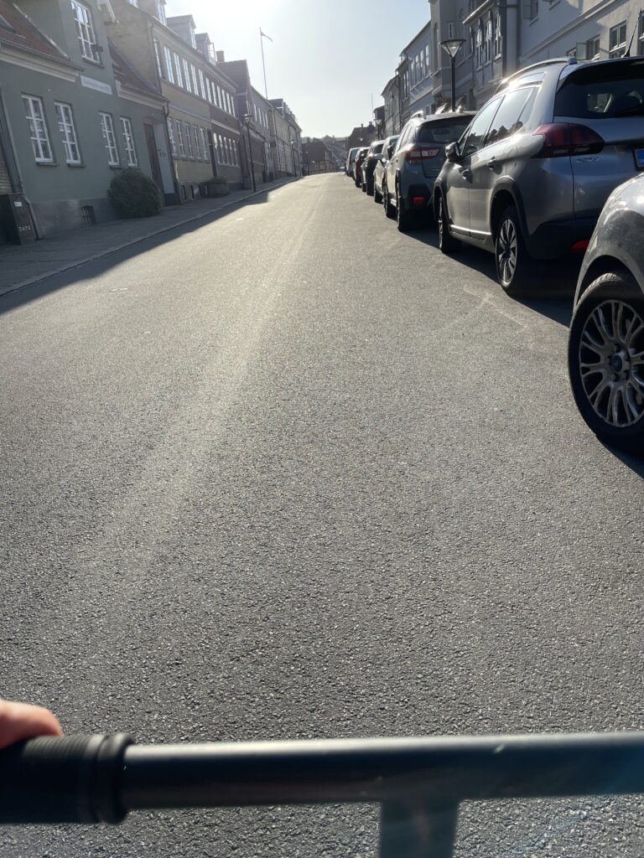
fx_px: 645
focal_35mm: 26
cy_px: 429
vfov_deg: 67.3
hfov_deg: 53.1
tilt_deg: -19.6
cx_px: 322
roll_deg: +3.0
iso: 32
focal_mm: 4.2
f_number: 1.6
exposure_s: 1/2506
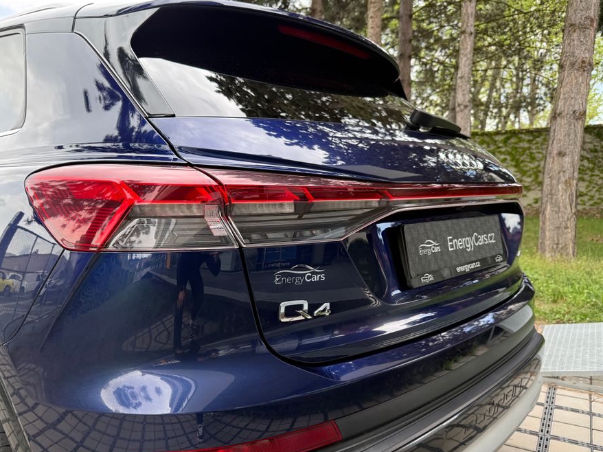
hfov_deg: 63.3
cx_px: 271
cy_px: 259
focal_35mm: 28
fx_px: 488
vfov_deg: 49.6
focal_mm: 6.76
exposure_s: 1/405
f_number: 1.78
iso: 100
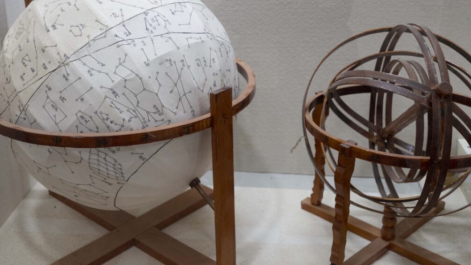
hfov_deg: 43.7
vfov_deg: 25.4
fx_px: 587
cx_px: 232
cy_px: 112
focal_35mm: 47
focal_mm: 44
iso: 3200
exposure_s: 1/160
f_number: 5.6
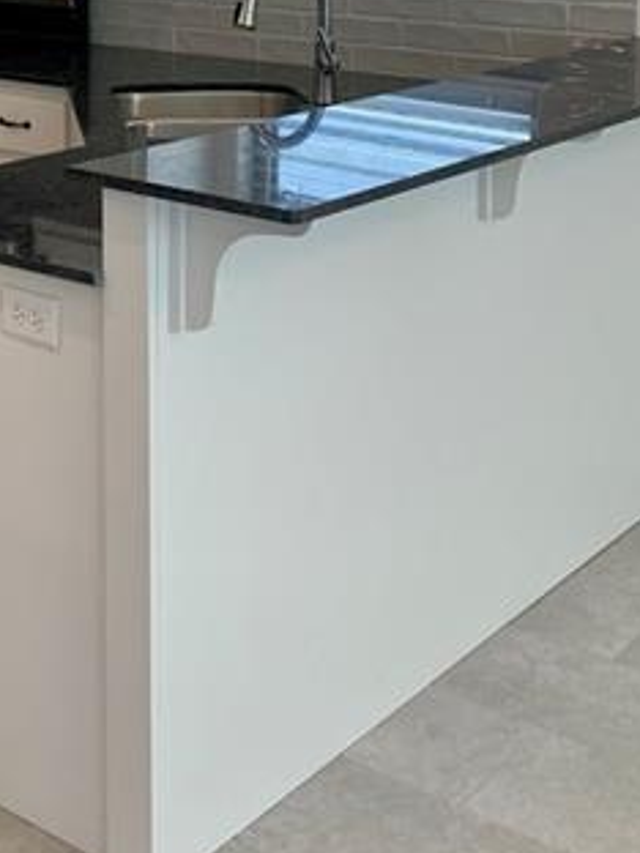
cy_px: -82
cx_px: 41
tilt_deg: -1.6
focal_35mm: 64
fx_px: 1578
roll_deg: +0.7
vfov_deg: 27.7
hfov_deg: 22.3
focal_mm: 4.25
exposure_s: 1/120
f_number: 1.8
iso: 64
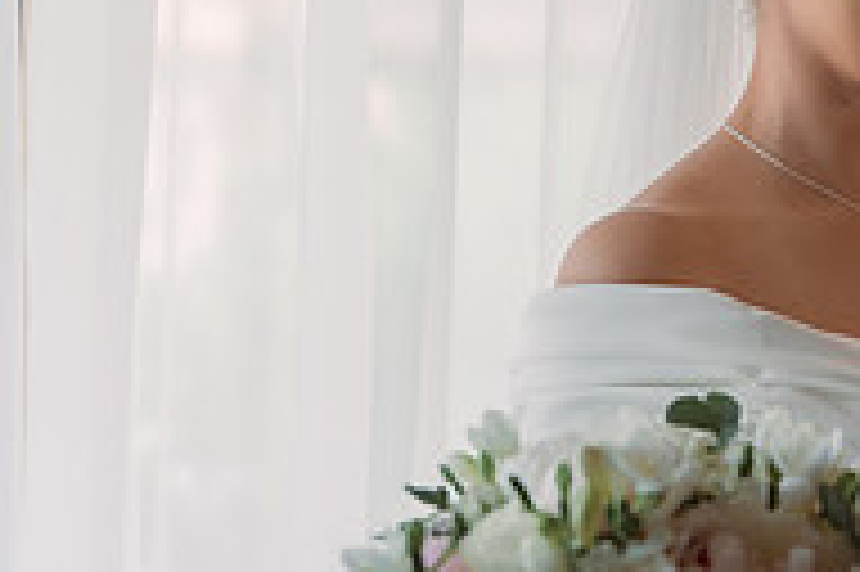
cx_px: 910
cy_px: 84
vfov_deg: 6.3
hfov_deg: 9.4
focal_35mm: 218
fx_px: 5203
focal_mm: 66
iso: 800
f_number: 2.8
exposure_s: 1/320
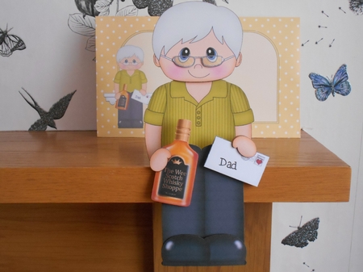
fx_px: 461
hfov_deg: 43.0
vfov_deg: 32.8
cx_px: 182
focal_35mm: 44
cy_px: 136
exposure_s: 1/160
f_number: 4.2
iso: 800
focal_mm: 7.7
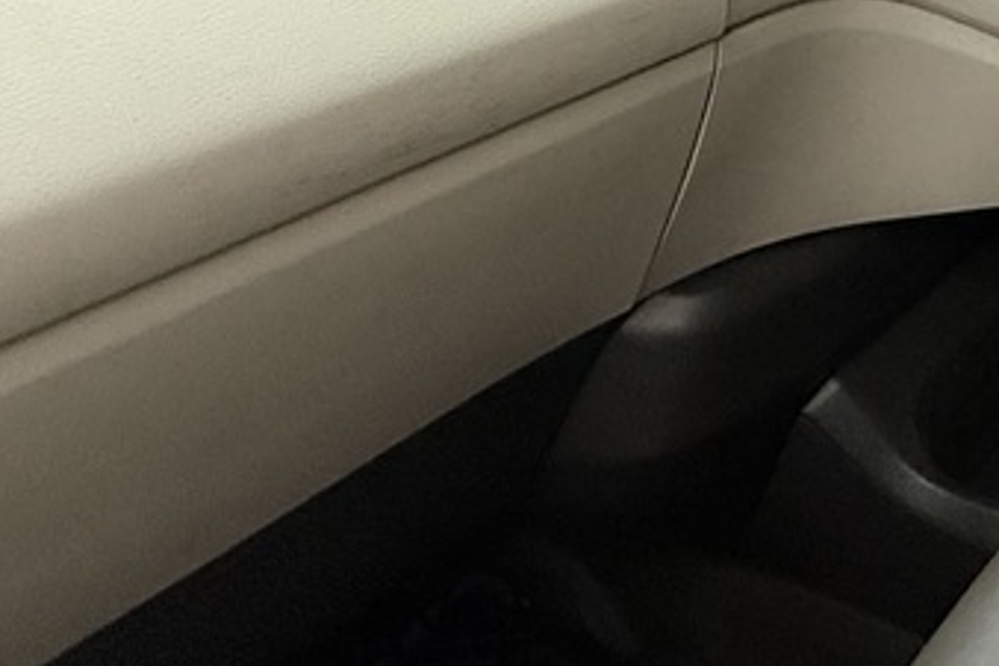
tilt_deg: -8.5
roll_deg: -1.4
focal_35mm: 44
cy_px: -236
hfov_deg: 36.8
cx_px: 1123
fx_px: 1221
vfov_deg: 25.5
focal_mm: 2.22
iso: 500
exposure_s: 1/50
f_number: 2.2
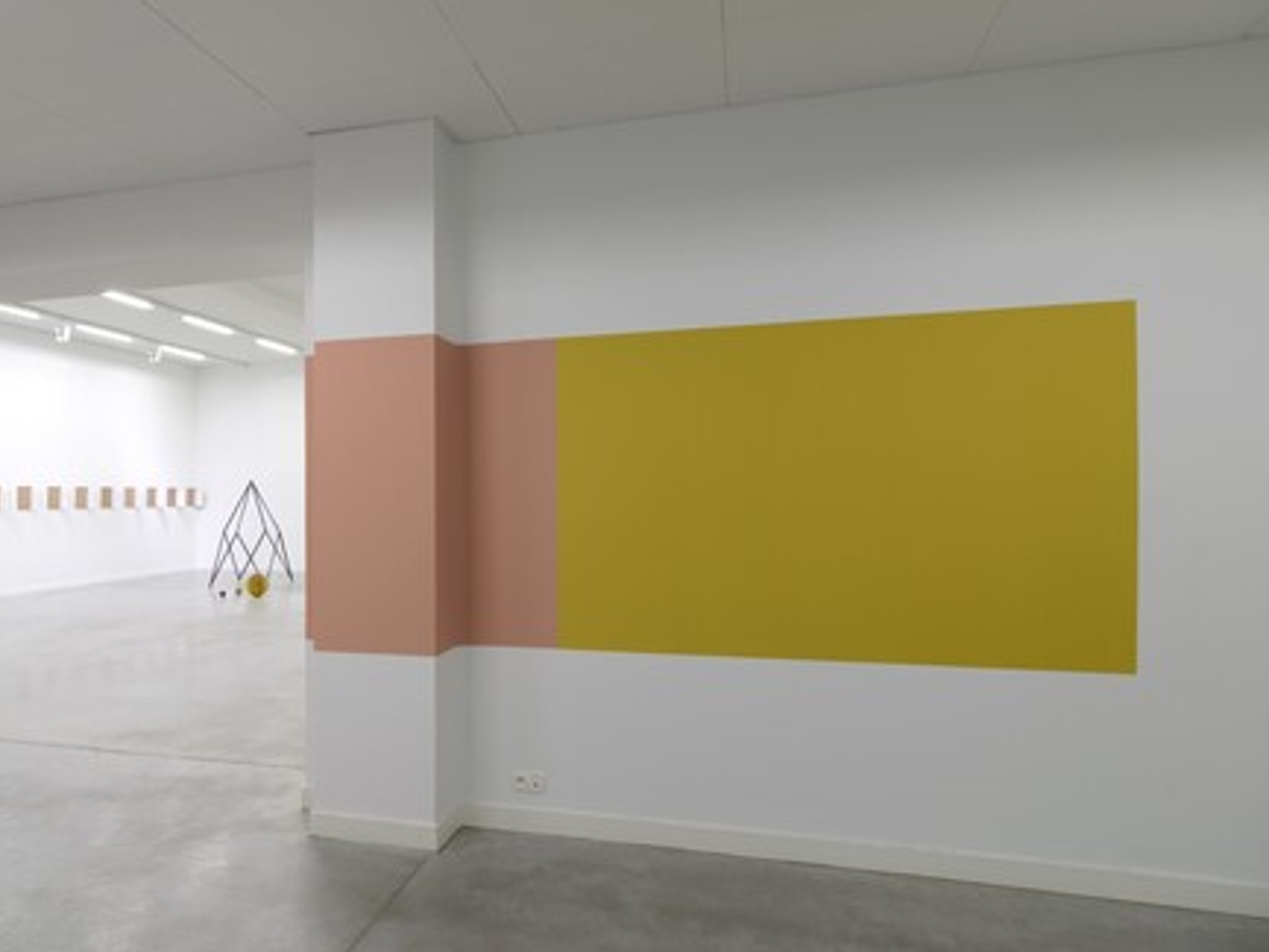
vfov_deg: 66.0
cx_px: 539
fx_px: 733
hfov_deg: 81.2
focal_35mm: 20
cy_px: 486
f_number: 9
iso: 100
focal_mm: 18
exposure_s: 1/1.3
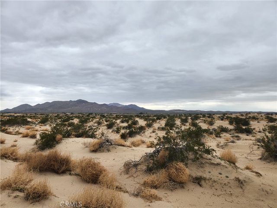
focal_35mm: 23
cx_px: 138
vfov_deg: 58.9
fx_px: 184
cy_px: 104
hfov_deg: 73.9
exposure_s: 1/754
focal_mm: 5.4
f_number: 1.8
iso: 20
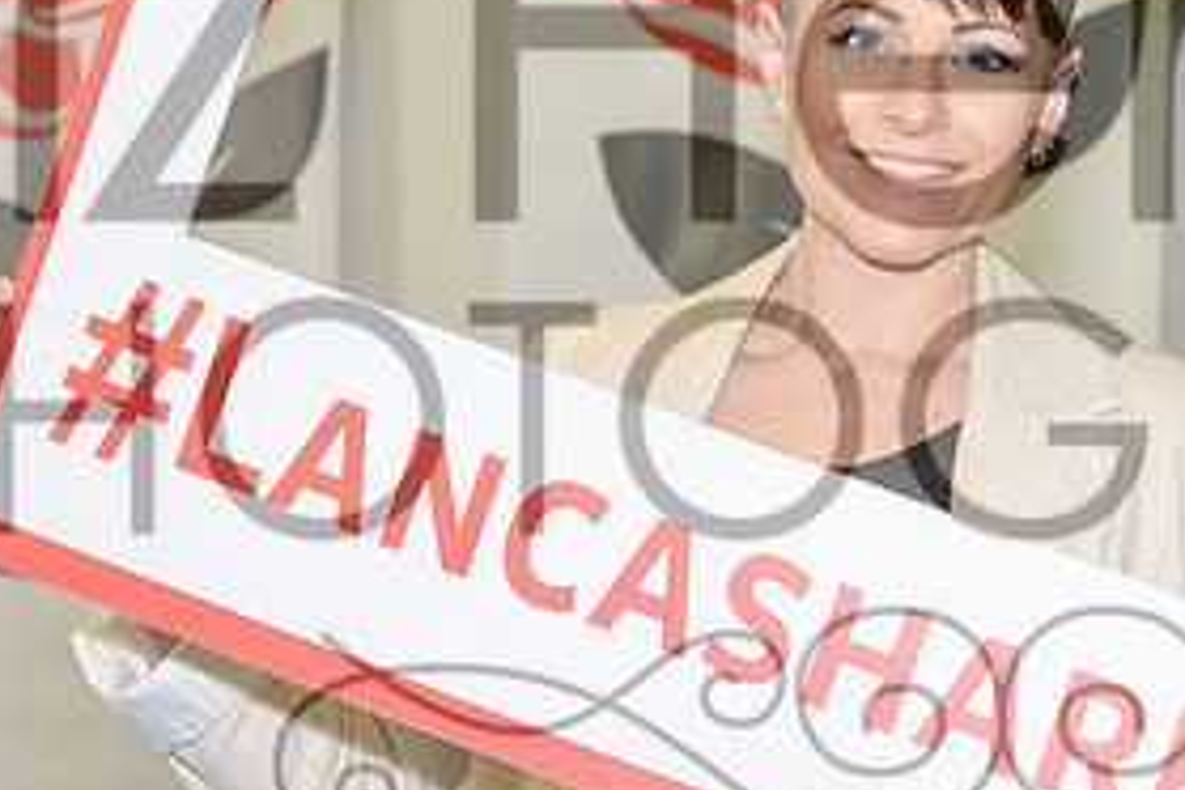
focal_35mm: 99
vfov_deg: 13.8
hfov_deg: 20.3
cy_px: 297
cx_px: 1008
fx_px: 3258
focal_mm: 43
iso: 3200
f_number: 4.5
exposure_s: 1/100
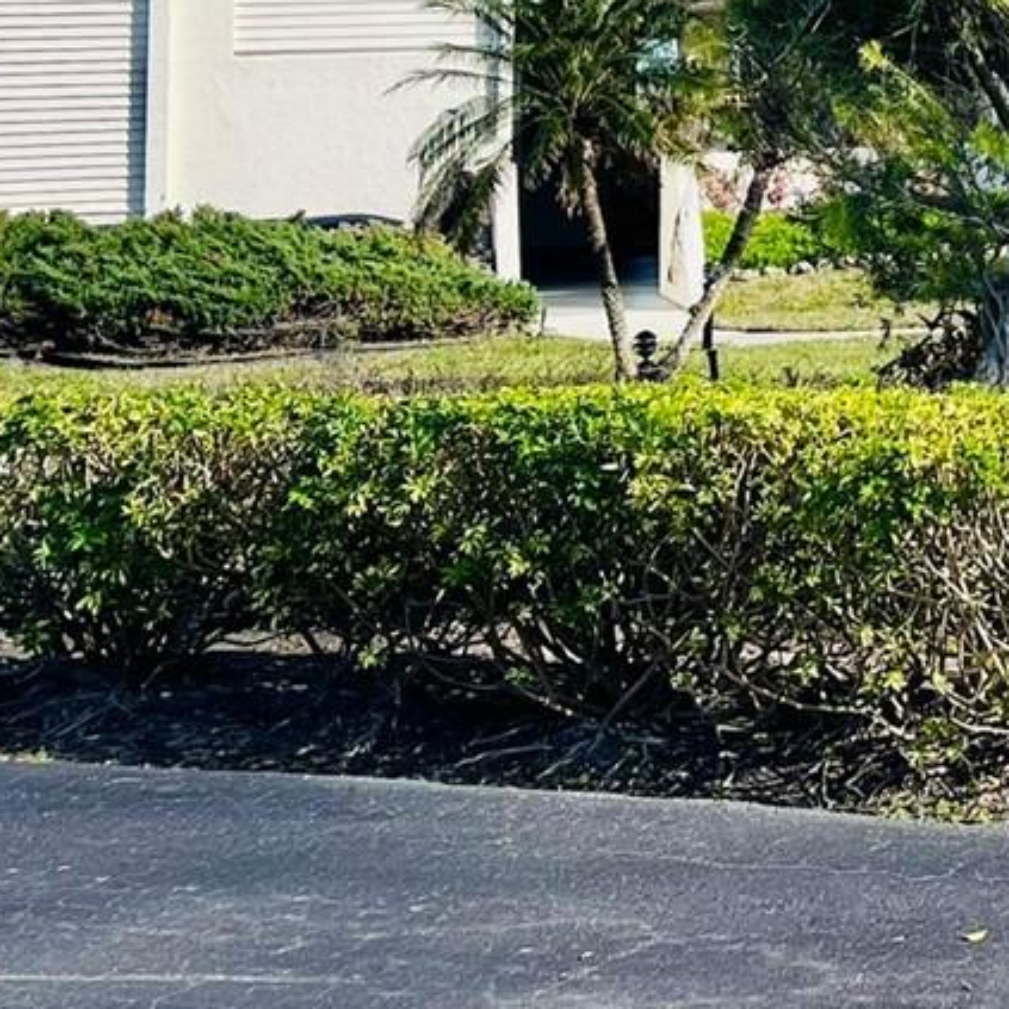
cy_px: -308
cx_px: 1302
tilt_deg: +7.8
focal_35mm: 87
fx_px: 2869
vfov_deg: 18.5
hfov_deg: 18.6
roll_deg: +1.8
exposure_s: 1/3413
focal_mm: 5.1
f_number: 1.6
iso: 50
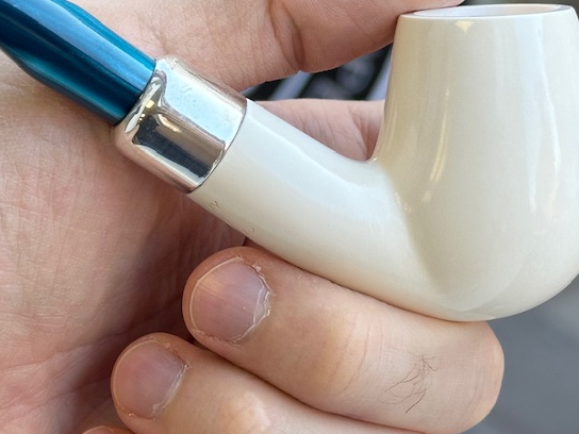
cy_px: 62
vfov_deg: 13.0
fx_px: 1890
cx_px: 209
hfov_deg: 17.4
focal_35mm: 113
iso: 64
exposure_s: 1/196
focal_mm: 6.86
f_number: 1.78
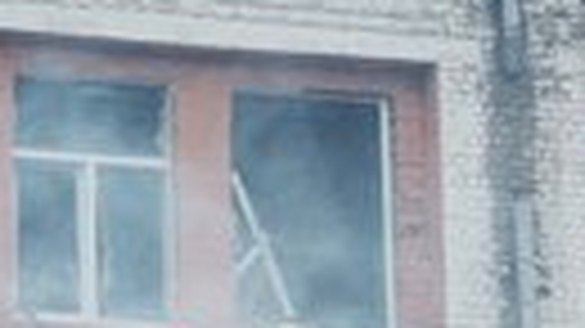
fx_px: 3752
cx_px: 36
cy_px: 539
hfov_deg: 8.9
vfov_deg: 5.0
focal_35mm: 242
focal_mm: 75
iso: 400
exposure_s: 1/1000
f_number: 4.5
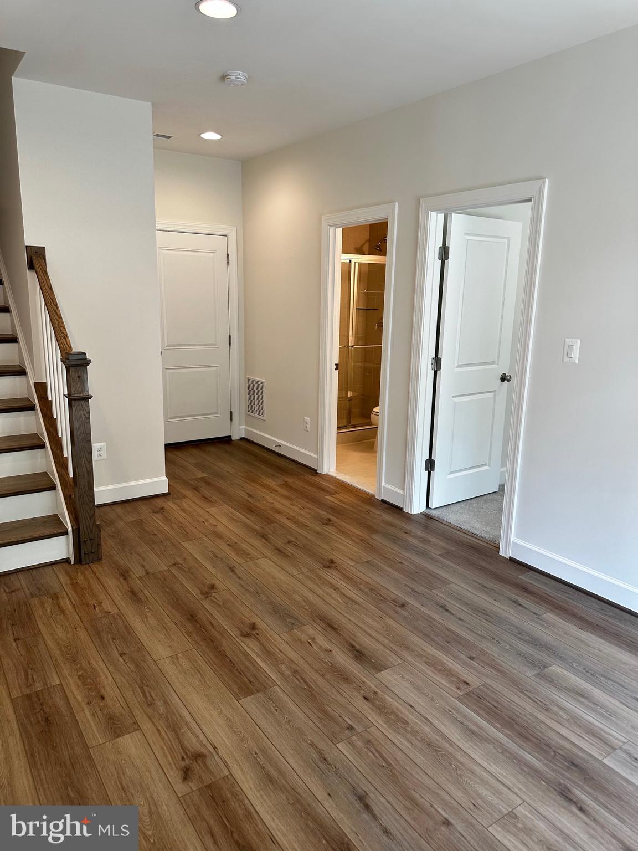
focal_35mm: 24
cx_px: 319
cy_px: 426
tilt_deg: -12.4
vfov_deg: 71.6
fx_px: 590
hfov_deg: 56.8
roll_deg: -2.7
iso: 125
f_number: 1.78
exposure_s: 1/120
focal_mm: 6.86
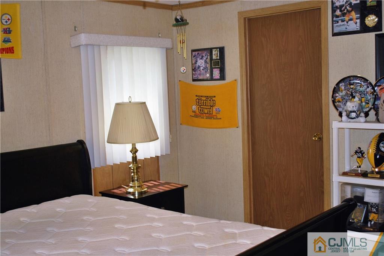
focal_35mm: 45
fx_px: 480
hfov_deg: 43.6
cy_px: 128
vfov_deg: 29.9
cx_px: 192
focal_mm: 30
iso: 200
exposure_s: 1/60
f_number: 4.8
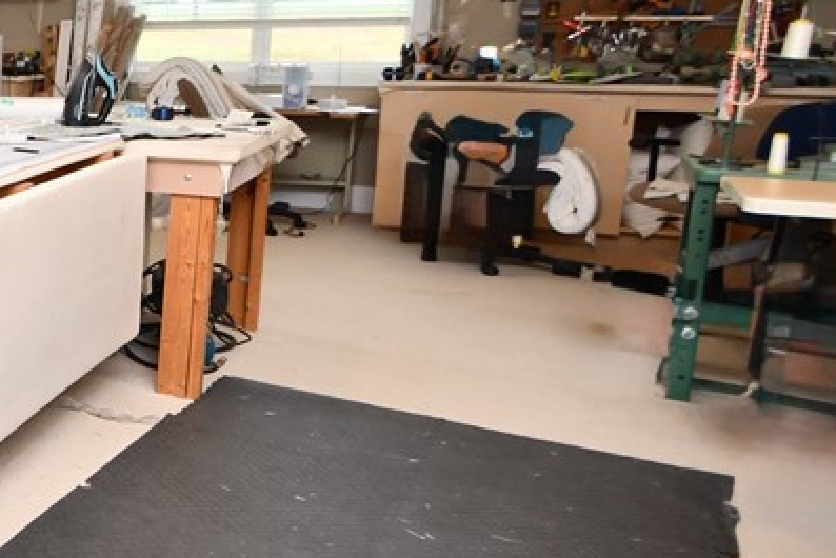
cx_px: -278
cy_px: 185
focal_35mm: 41
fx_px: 952
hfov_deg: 33.2
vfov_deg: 32.4
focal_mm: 10
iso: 640
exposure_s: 1/60
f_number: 4
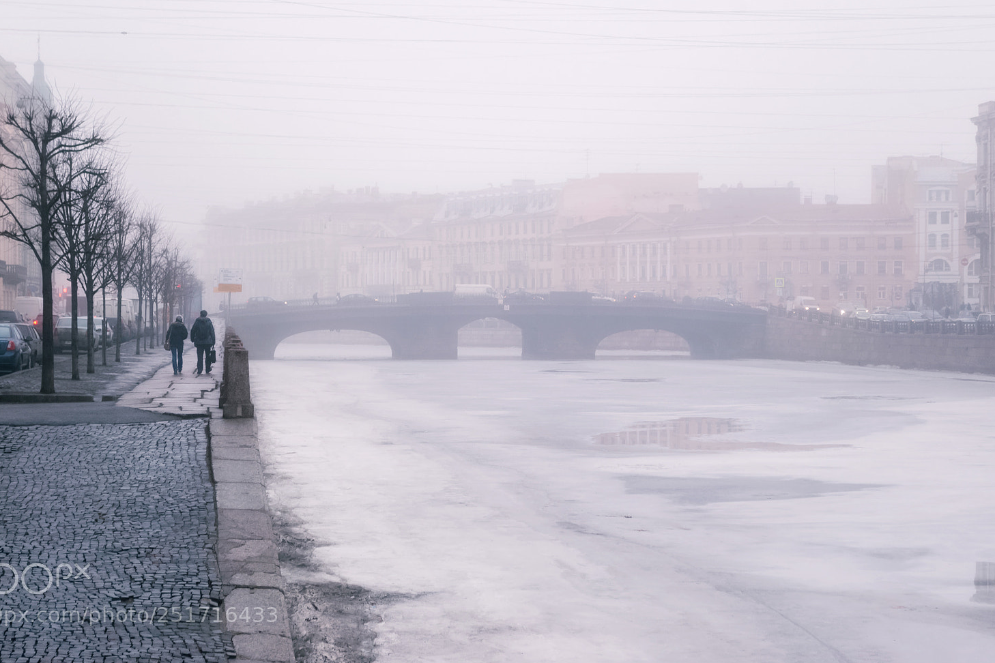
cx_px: 467
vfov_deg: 17.3
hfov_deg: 25.7
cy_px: 305
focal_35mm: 79
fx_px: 2183
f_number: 5.6
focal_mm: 48
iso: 200
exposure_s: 1/60
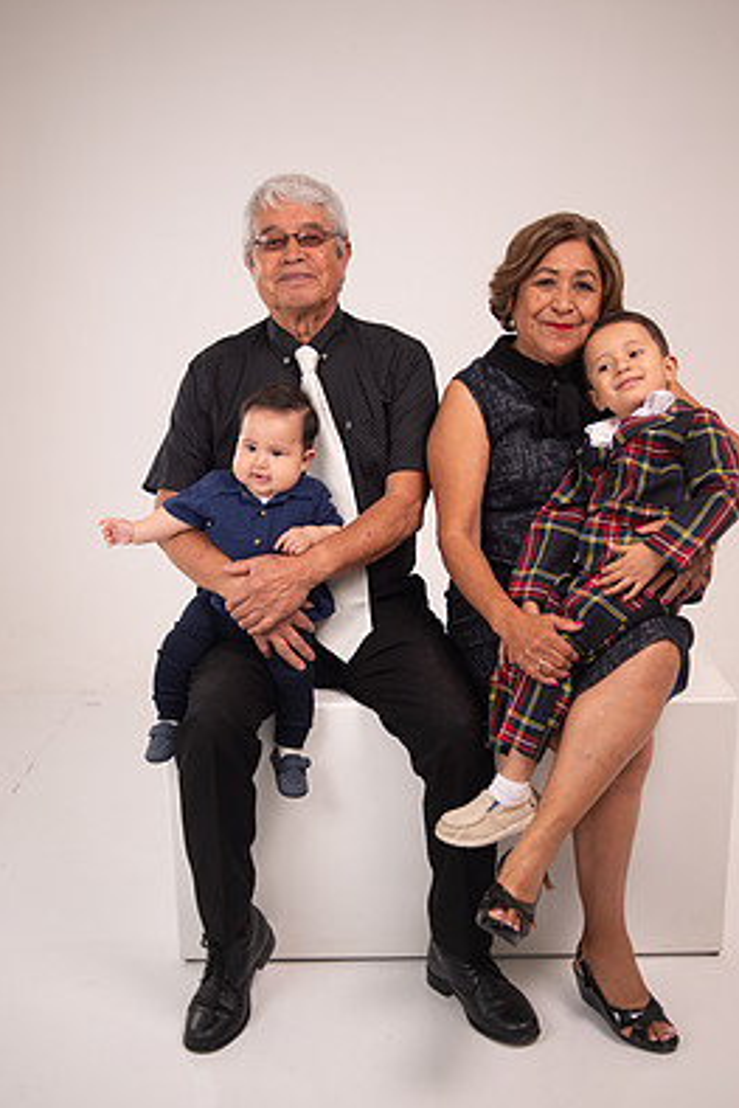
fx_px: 1230
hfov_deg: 33.4
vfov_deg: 48.4
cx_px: 419
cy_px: 596
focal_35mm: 40
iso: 320
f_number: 3.2
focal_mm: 35
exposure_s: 1/400
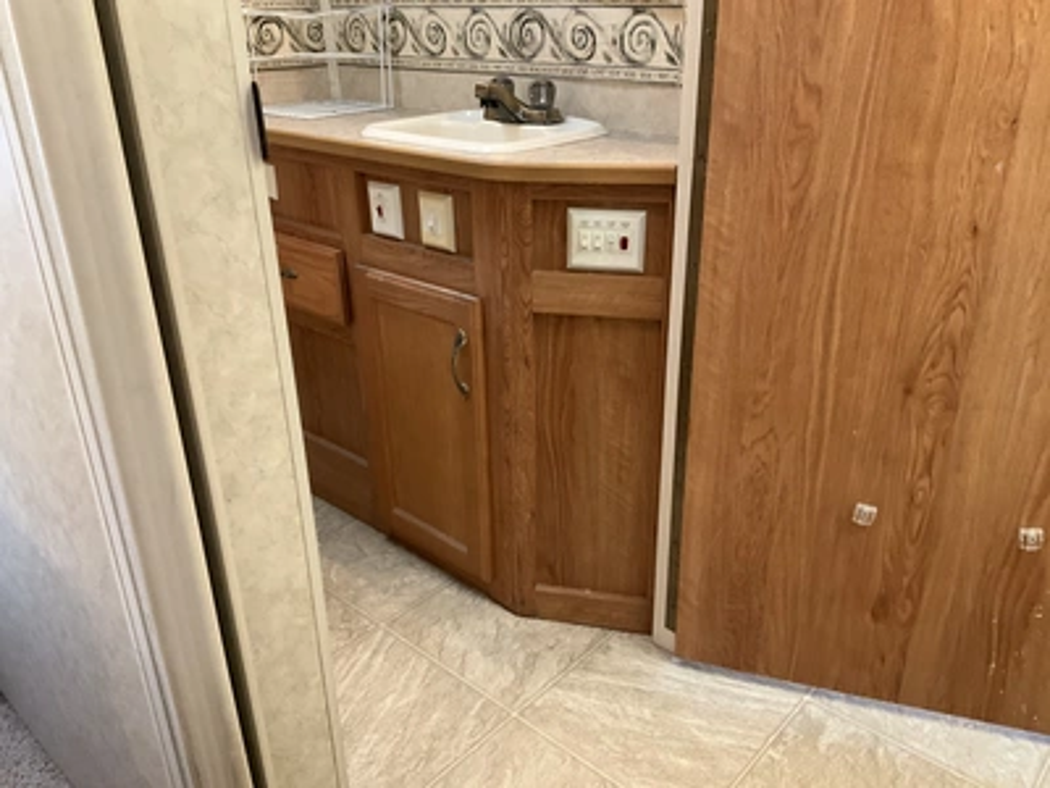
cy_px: 394
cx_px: 525
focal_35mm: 29
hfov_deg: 61.7
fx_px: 880
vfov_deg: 48.2
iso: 320
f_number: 1.8
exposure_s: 1/51
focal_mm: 3
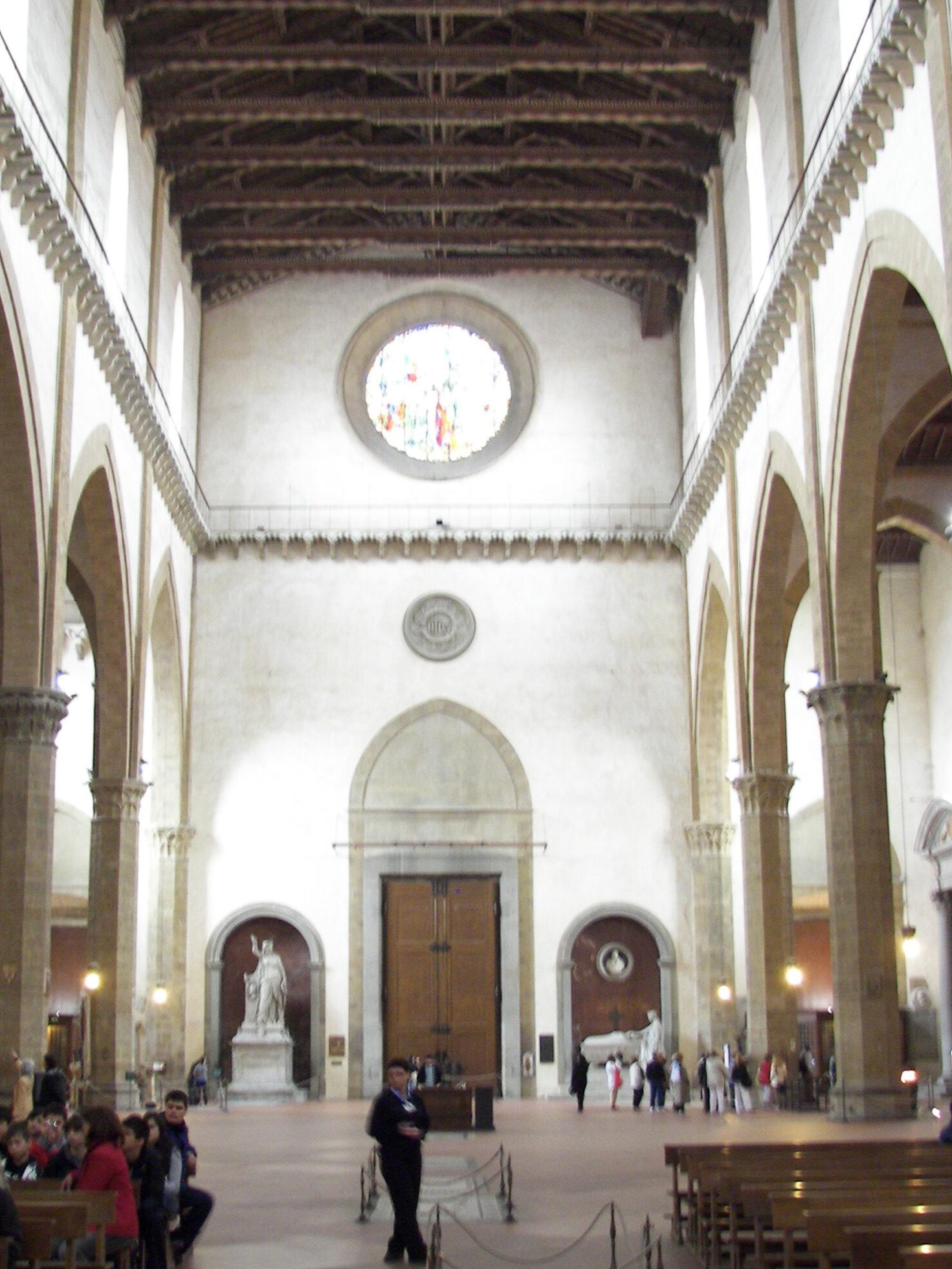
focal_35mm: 47
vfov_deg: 40.4
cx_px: 465
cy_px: 707
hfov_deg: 30.9
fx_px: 1723
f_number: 2.8
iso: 125
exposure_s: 1/2
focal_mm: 6
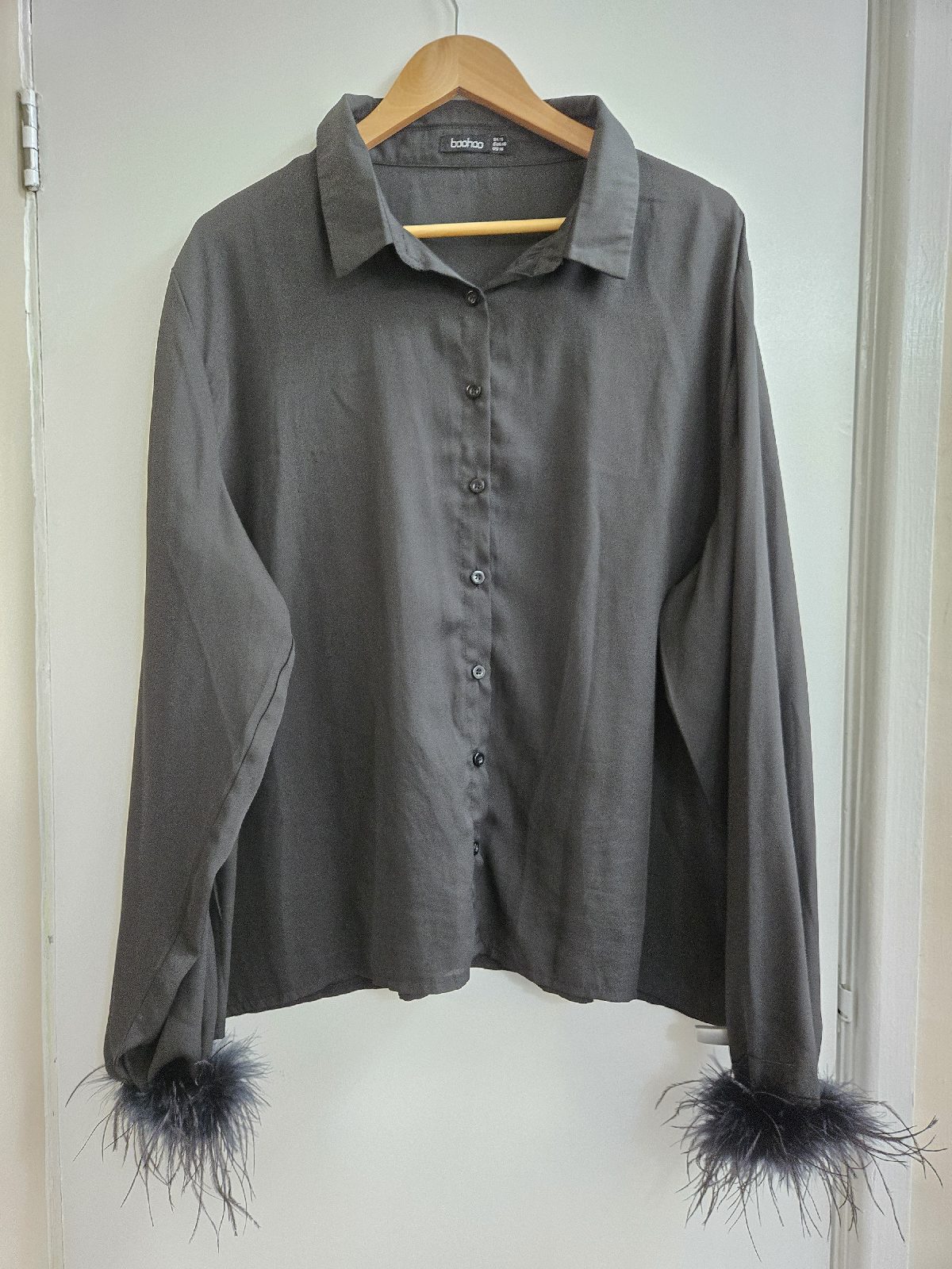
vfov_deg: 73.9
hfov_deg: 58.9
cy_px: 634
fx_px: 843
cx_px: 476
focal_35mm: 23
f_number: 1.8
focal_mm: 5.4
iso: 1250
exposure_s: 1/101
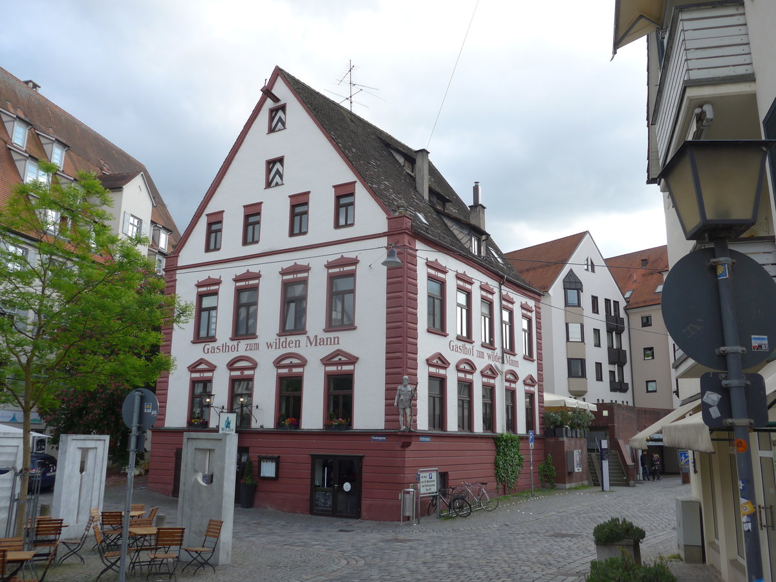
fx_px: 650
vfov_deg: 48.2
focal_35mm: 29
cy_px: 291
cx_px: 388
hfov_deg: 61.7
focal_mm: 6
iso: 80
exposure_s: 1/400
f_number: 2.8
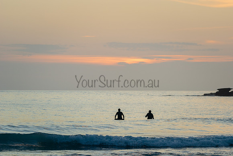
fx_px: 1295
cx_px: 116
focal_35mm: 200
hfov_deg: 10.3
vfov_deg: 6.9
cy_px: 78
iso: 220
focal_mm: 200
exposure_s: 1/250
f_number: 5.6
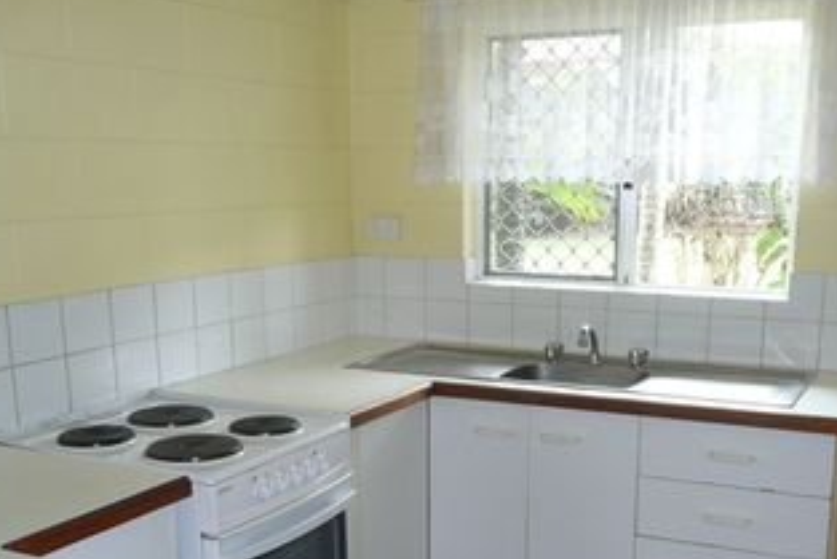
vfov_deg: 31.7
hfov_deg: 46.4
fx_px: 977
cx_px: 423
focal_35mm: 42
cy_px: 360
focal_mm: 4.6
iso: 100
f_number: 3.3
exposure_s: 1/30
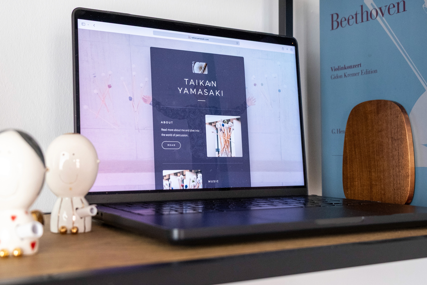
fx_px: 439
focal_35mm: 37
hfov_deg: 51.9
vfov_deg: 35.8
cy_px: 115
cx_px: 217
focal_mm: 20.5
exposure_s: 1/250
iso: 2000
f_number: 3.6
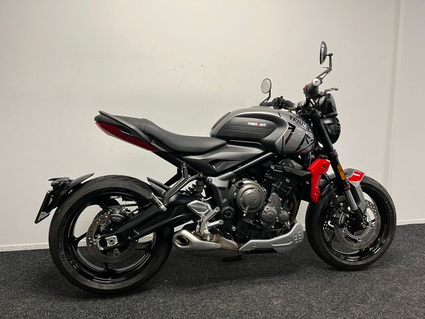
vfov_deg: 53.1
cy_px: 160
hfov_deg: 67.3
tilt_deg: -7.2
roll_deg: -1.1
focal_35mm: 26
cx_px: 212
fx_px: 319
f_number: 1.6
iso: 80
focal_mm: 5.1
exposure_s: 1/50
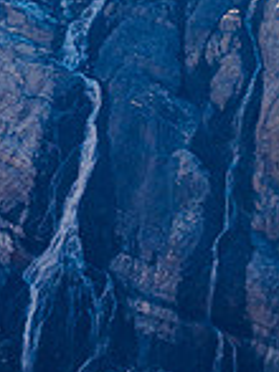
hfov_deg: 1.6
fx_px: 9912
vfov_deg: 2.2
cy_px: 309
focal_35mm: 921
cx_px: 136
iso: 800
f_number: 8
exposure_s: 1/320
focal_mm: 150
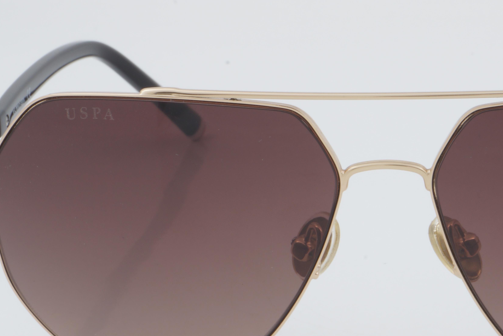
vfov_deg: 9.2
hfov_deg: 13.7
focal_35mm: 149
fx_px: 2080
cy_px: 233
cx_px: 394
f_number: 32
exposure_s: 1/3
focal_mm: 55
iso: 100
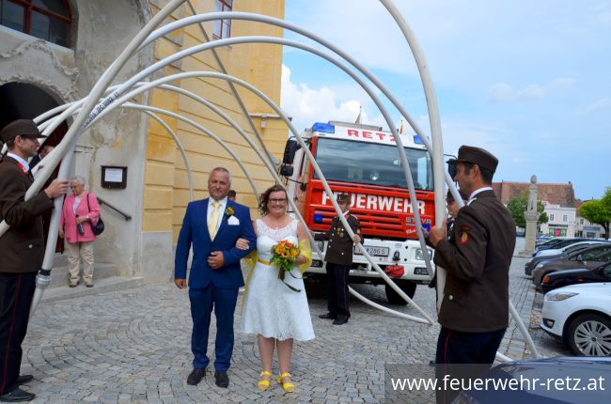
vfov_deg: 47.7
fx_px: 457
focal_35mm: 27
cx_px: 306
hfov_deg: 67.5
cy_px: 202
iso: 110
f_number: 8
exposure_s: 1/250
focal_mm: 18
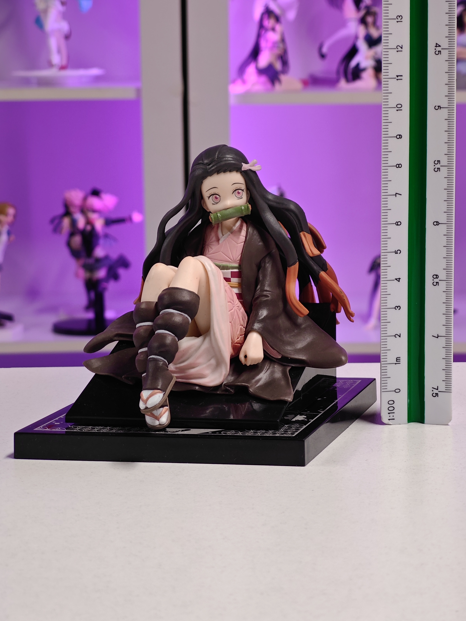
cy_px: 309
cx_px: 234
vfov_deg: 24.1
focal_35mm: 81
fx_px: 1454
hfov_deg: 18.2
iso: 400
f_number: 2.4
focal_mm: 7.48
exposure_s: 1/21.3
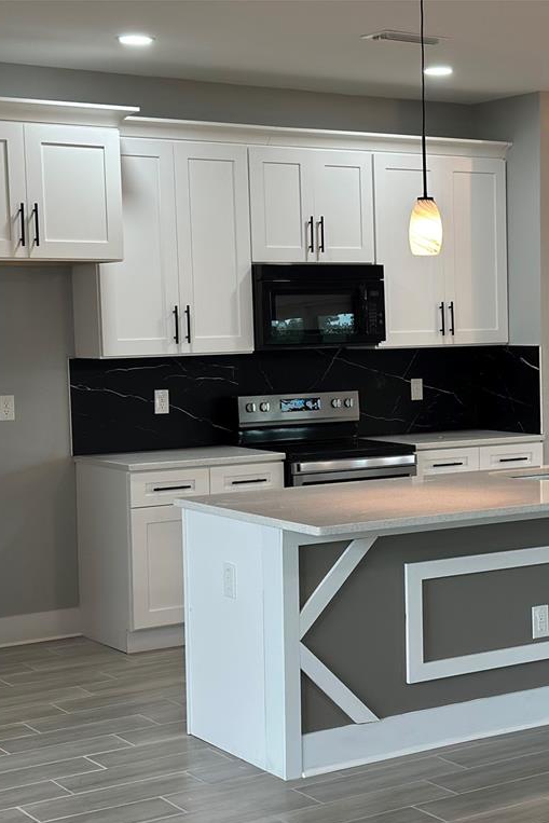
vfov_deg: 30.1
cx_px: 420
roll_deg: +0.9
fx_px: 1532
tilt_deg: -4.1
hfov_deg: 20.1
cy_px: 413
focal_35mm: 67
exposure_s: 1/120
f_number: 1.78
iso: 160
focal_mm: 6.86
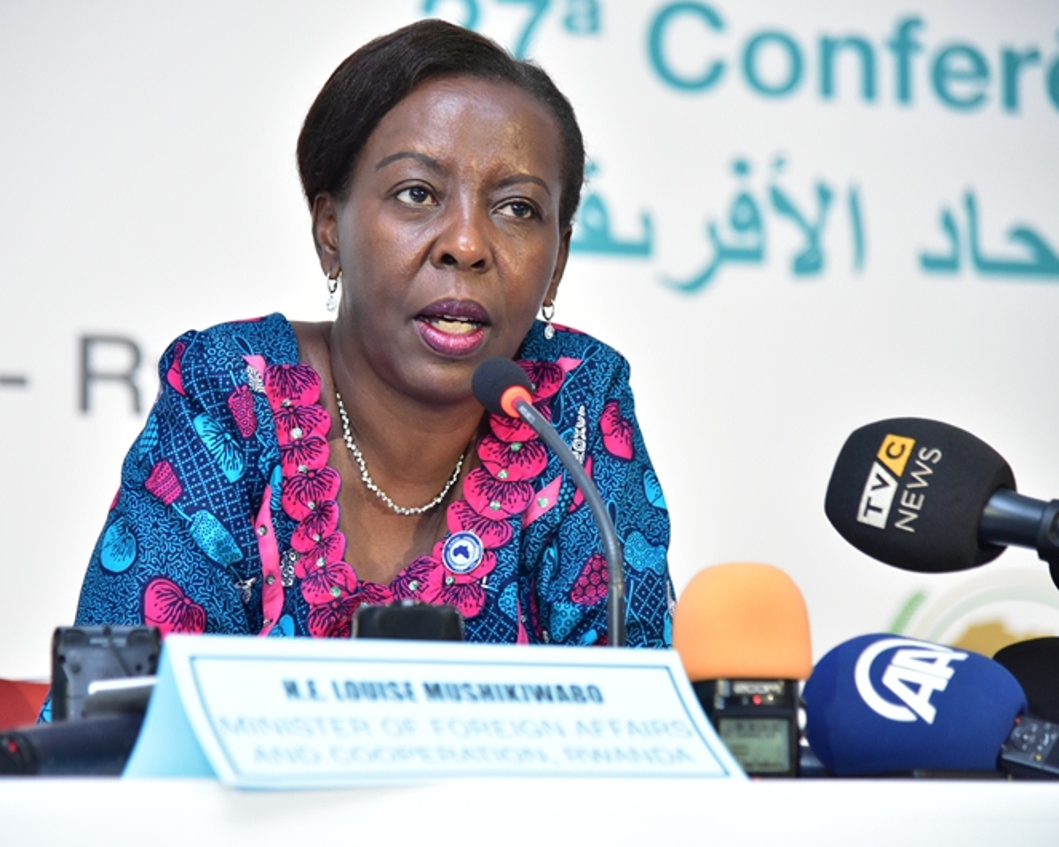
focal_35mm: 136
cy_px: 422
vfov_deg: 11.3
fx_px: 4261
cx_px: 470
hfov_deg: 14.2
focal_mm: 120
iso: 3200
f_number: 4
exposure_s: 1/200
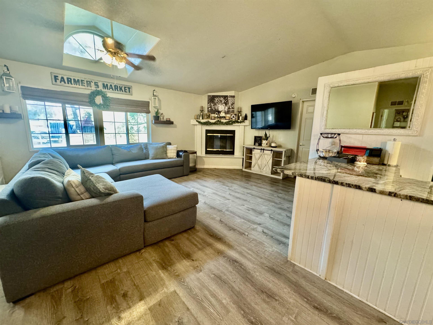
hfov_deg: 102.1
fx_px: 175
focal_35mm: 14
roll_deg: -1.6
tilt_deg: -11.4
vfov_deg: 85.7
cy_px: 162
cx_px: 216
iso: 1000
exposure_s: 1/60
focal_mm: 2.22
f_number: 2.2
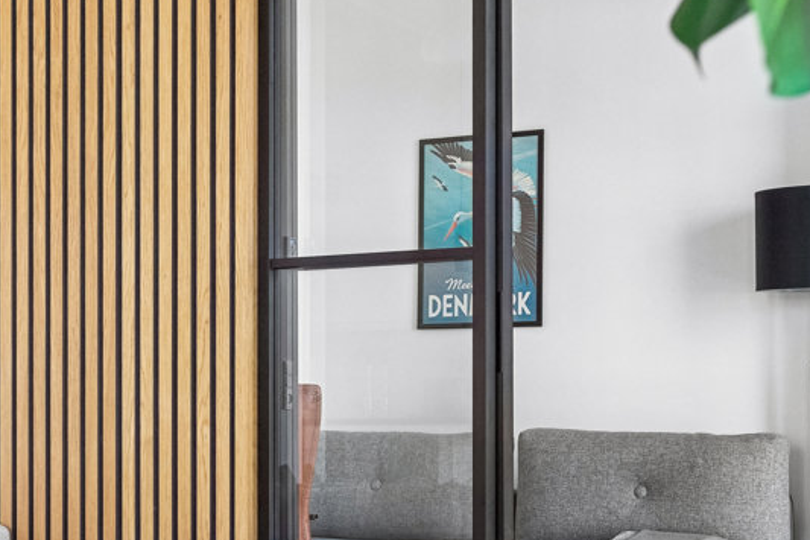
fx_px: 1417
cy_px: 396
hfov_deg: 31.8
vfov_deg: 21.4
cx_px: 509
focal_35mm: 63
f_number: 5.6
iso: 400
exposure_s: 1/125
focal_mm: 28
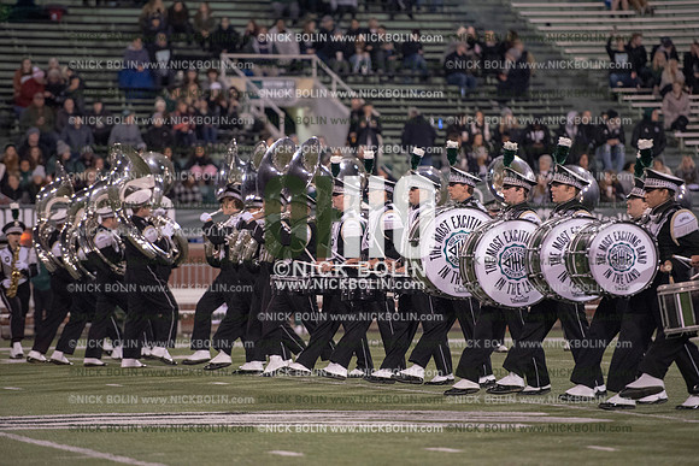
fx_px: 3884
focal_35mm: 200
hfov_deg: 10.3
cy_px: 233
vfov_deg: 6.9
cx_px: 350
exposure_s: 1/1250
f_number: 3.2
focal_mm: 200
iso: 5000
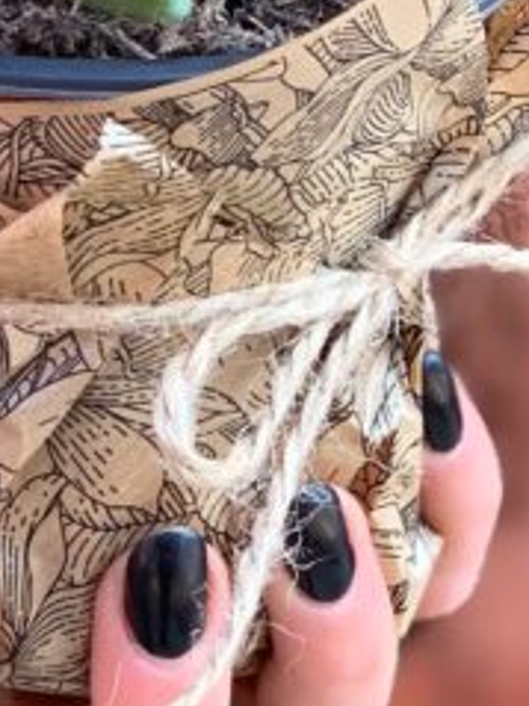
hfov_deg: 6.6
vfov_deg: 8.8
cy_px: -189
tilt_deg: -12.0
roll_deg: +1.3
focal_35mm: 223
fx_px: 4548
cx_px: 15
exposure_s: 1/122
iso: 50
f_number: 2.4
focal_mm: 6
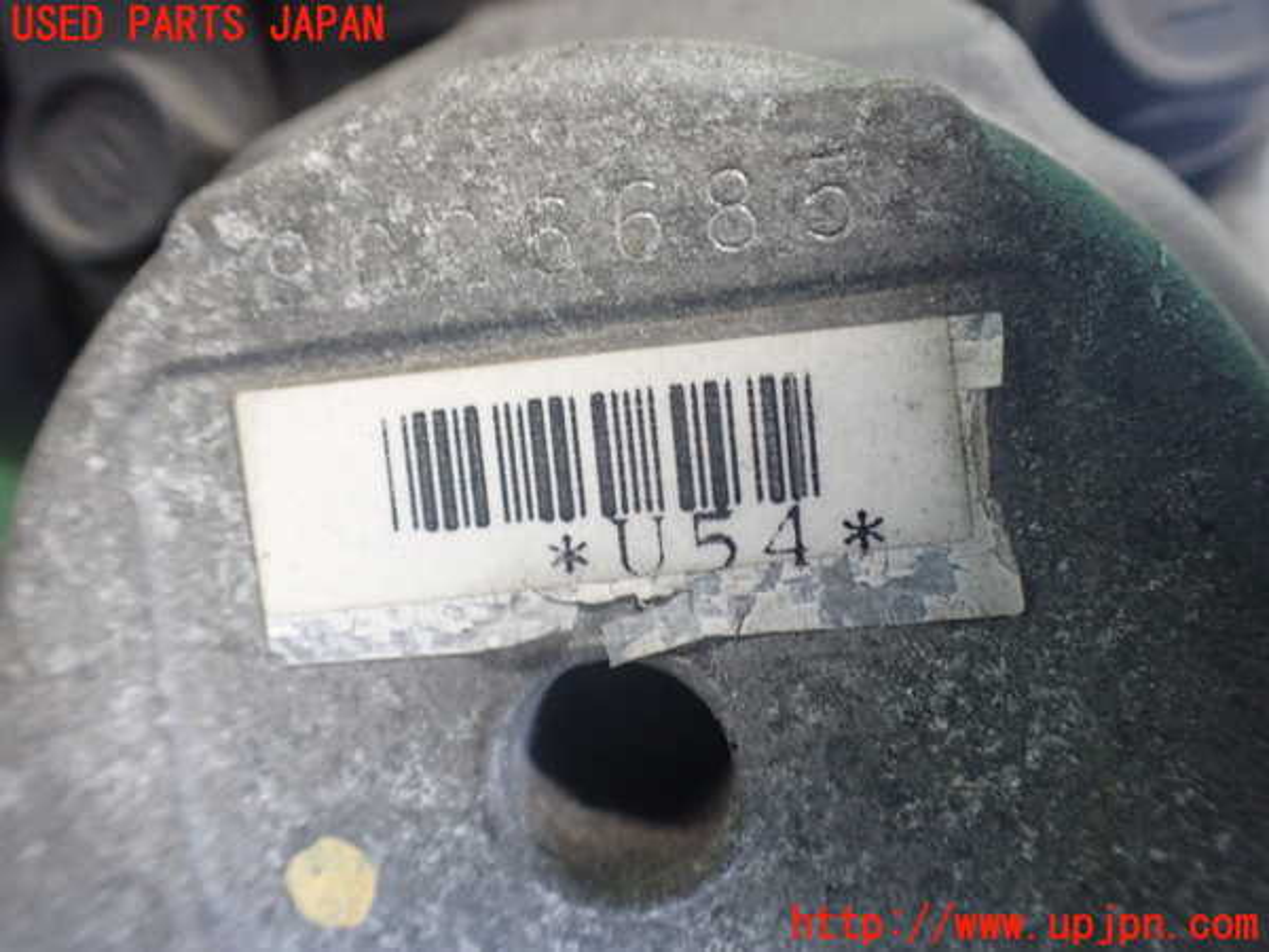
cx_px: 634
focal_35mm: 30
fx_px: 1100
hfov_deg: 60.0
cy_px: 476
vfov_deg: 46.8
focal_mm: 5.4
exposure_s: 1/40
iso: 800
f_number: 2.3
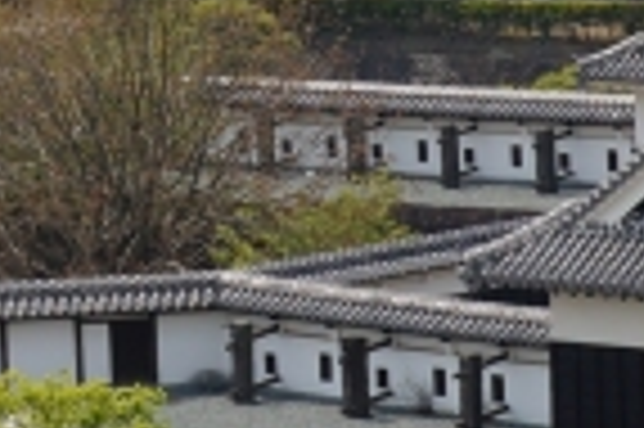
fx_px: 6754
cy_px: -315
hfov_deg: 5.4
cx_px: -117
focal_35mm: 378
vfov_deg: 3.6
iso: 200
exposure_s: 1/320
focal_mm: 36
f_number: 13
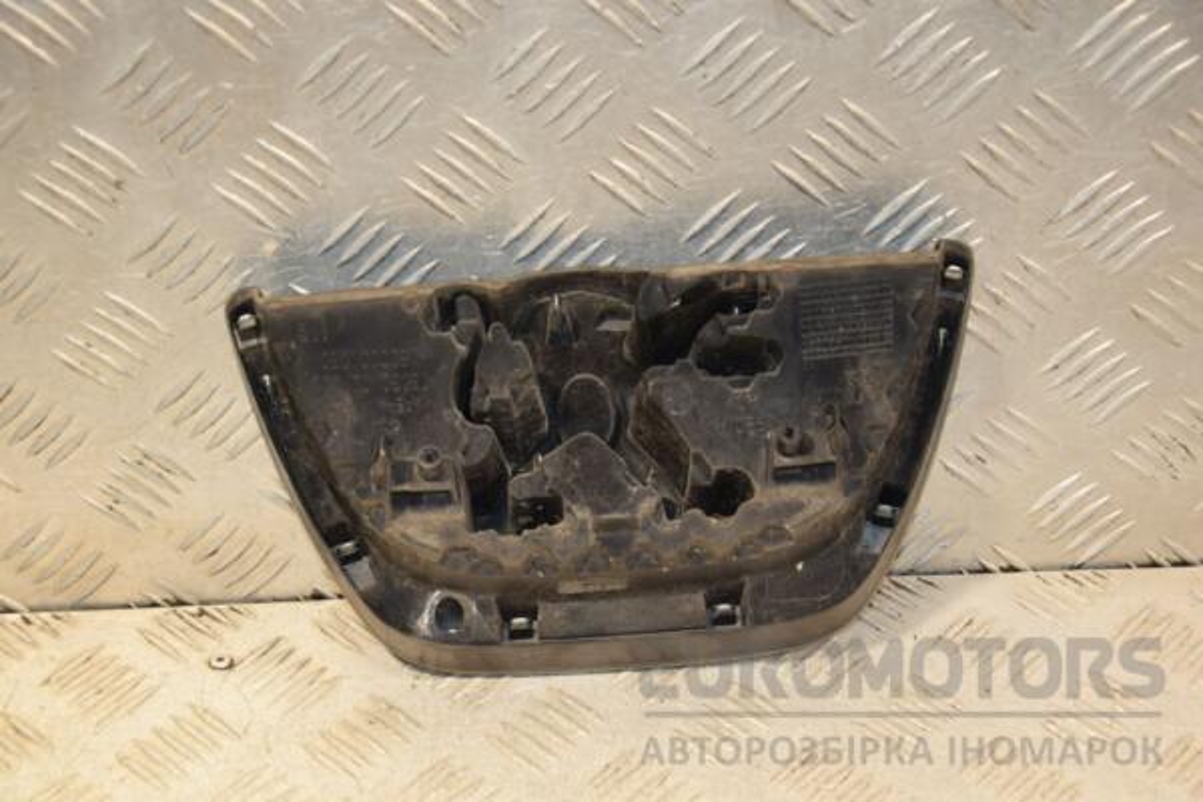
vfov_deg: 17.5
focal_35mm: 78
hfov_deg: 26.0
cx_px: 602
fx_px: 2606
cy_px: 401
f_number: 5
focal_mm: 52
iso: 800
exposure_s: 1/160
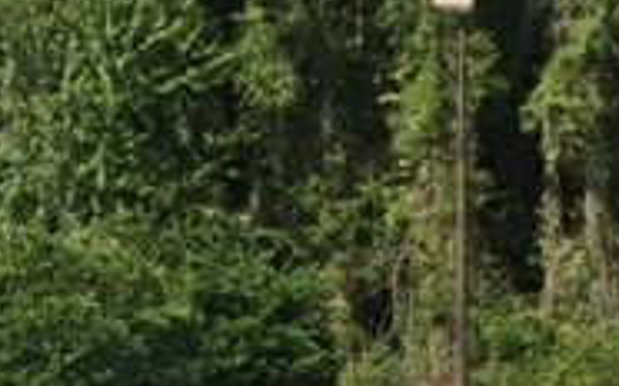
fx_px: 1787
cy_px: 346
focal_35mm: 106
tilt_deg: +1.0
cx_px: 240
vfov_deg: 12.2
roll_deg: -0.5
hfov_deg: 19.6
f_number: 2.2
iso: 32
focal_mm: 4.15
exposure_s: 1/1799
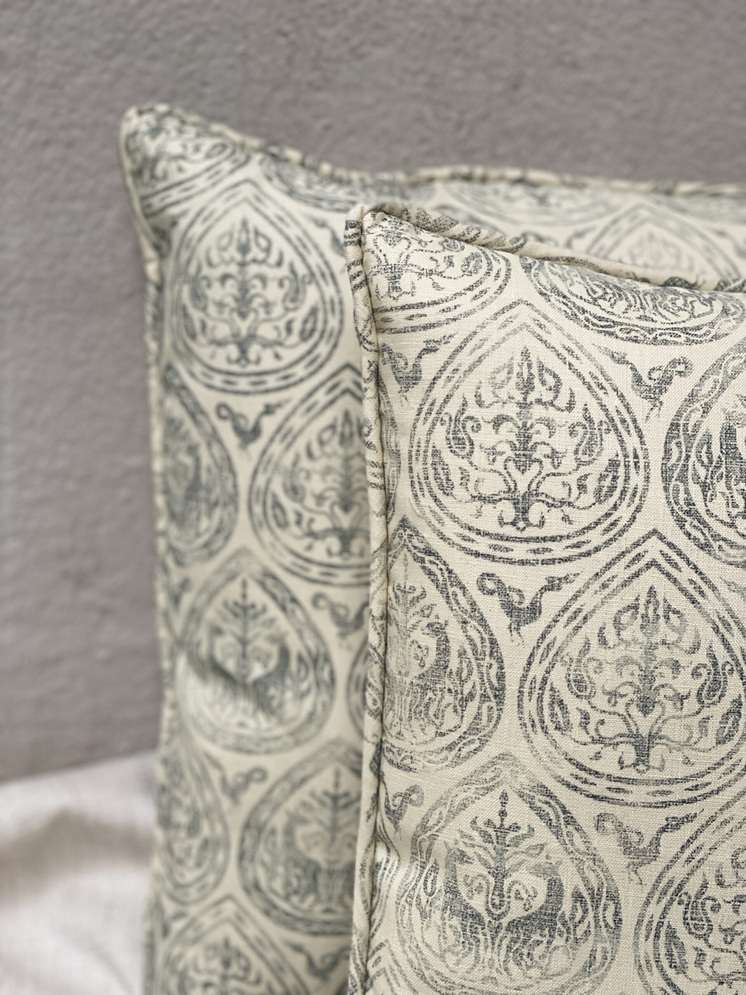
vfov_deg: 36.8
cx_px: 373
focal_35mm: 52
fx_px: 1494
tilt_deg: -22.6
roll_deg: -8.1
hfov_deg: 28.0
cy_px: 498
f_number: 2
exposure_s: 1/113
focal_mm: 6
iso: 250
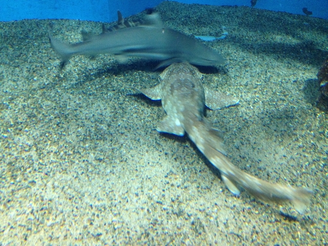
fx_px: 332
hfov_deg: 52.6
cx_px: 164
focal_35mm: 35
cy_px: 123
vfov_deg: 40.7
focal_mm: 4.28
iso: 320
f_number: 2.4
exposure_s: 1/20
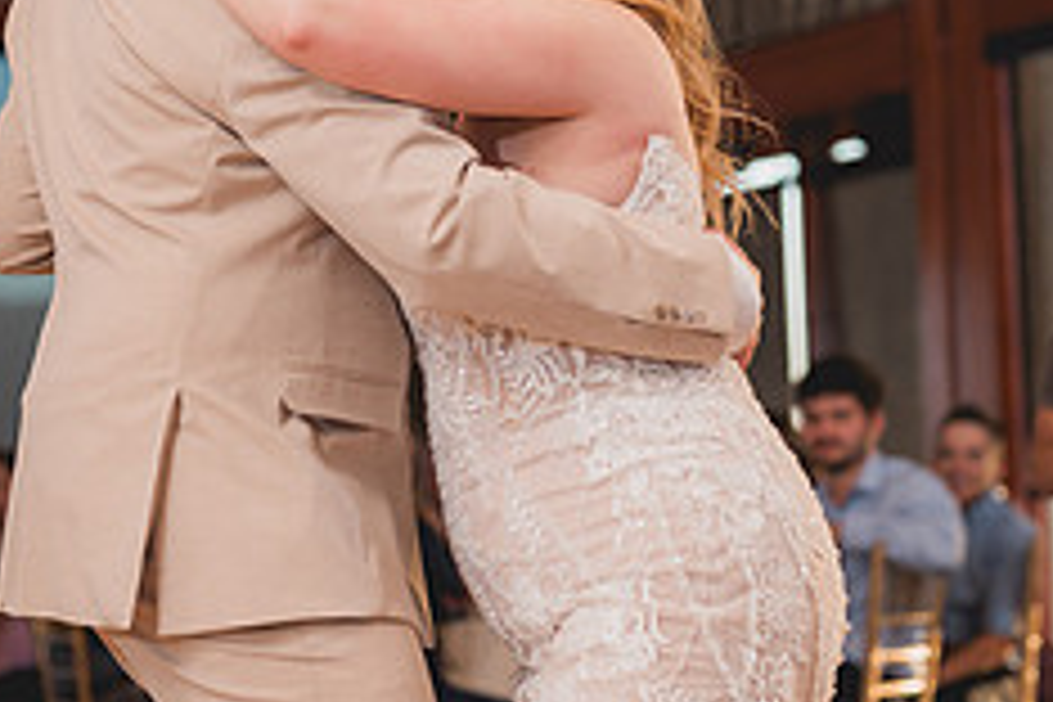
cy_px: 173
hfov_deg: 16.5
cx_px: 297
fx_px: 3627
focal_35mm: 124
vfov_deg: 11.0
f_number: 1.8
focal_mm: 50
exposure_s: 1/250
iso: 125
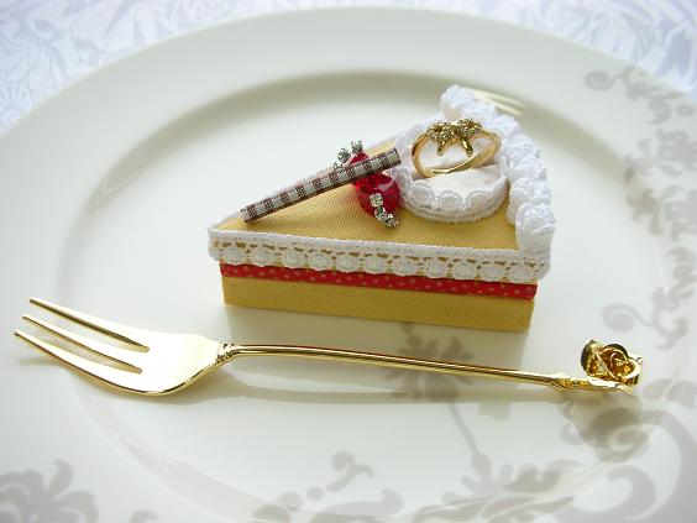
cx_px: 348
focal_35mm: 35
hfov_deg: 52.6
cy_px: 262
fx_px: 705
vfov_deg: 40.7
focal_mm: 5.8
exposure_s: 1/114
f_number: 3
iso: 50
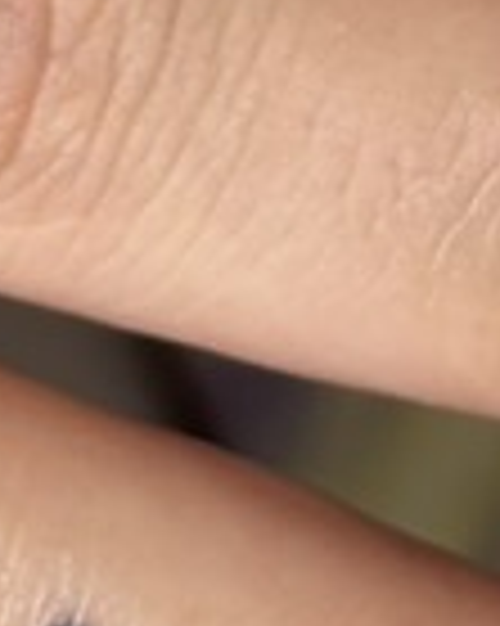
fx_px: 6389
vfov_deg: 5.5
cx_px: 1081
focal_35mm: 345
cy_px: -703
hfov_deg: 4.4
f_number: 1.78
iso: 50
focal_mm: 6.86
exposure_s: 1/100
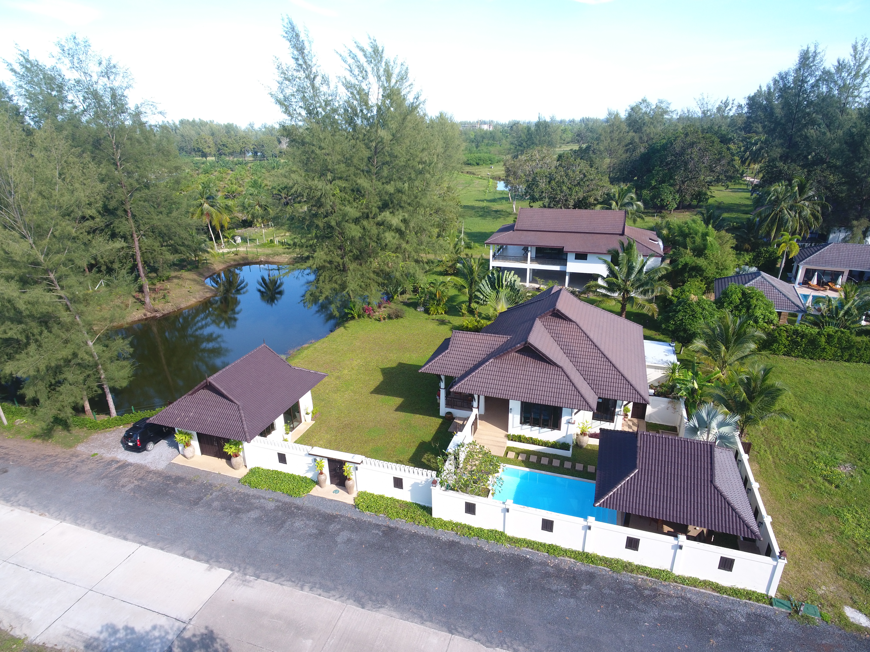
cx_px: 435
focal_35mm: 20
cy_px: 326
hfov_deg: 81.7
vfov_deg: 66.0
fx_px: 503
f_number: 2.8
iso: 100
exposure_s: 1/208
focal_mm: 3.61
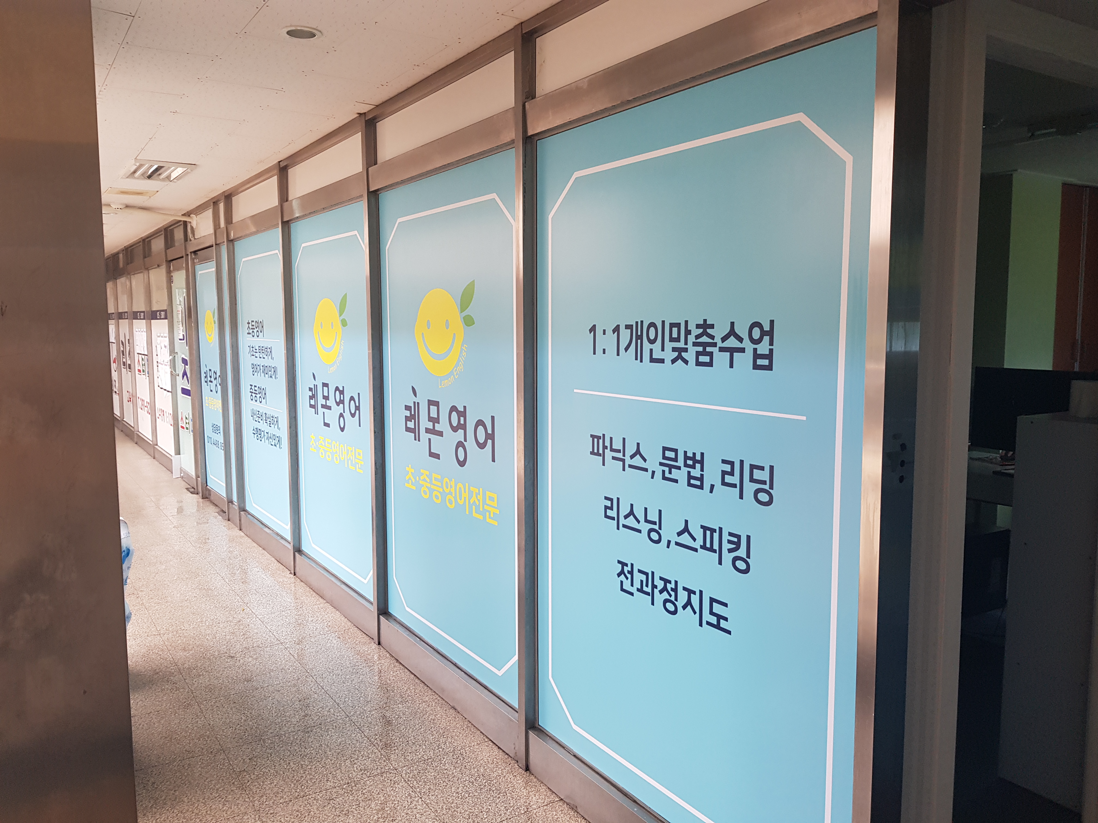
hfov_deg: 67.3
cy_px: 412
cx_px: 549
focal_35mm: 26
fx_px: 825
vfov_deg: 53.1
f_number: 1.7
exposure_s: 1/60
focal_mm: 4.3
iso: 125
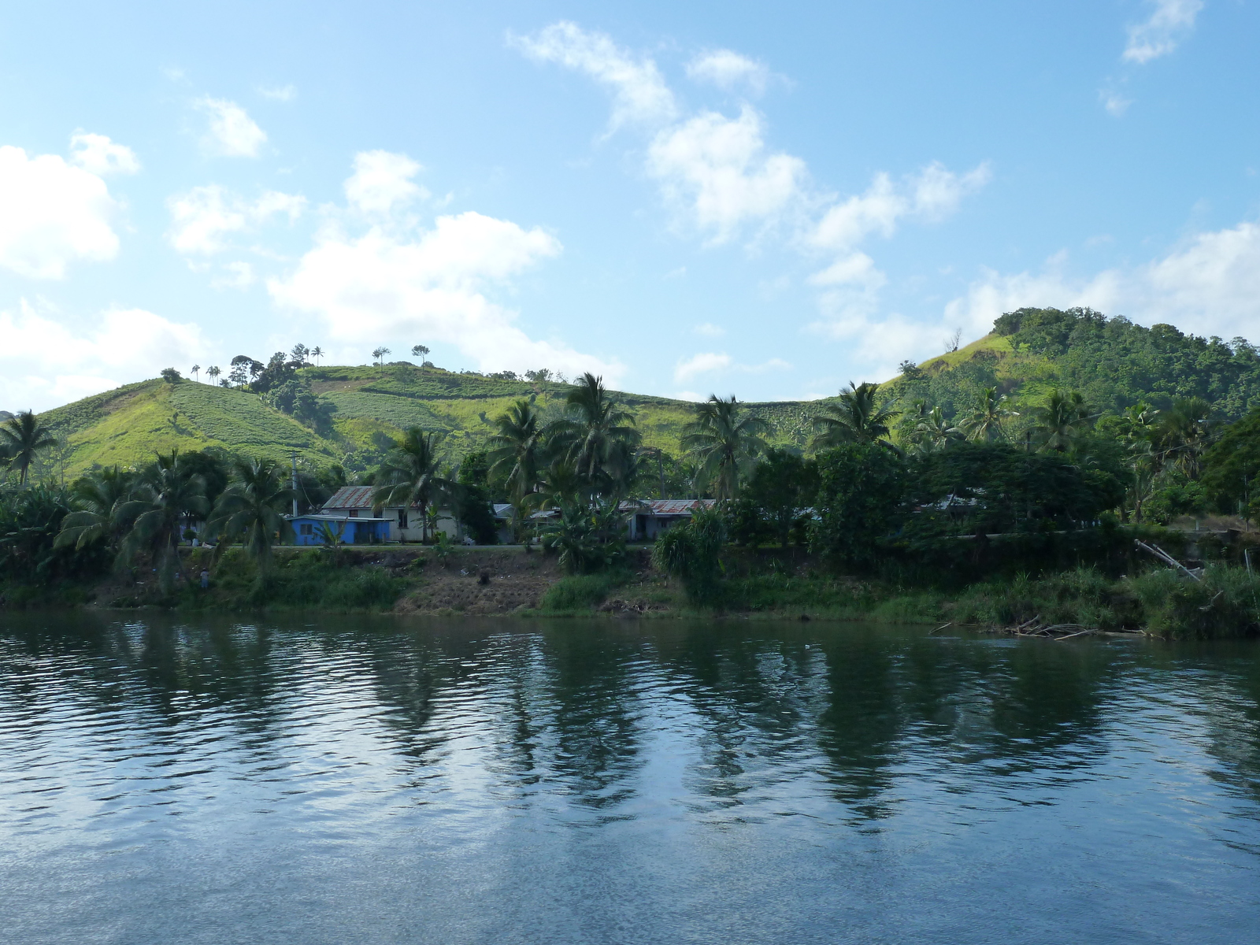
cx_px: 630
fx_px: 1529
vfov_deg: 34.3
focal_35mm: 42
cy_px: 472
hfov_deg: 44.8
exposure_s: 1/400
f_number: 5
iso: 125
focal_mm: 6.9
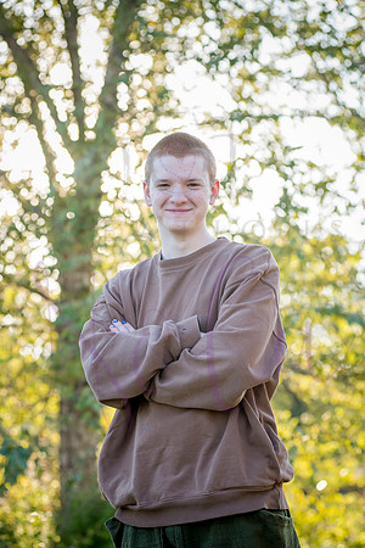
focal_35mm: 92
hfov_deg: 14.9
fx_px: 1399
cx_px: 182
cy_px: 274
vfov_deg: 22.1
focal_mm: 92
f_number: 4.5
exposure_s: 1/400
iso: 400
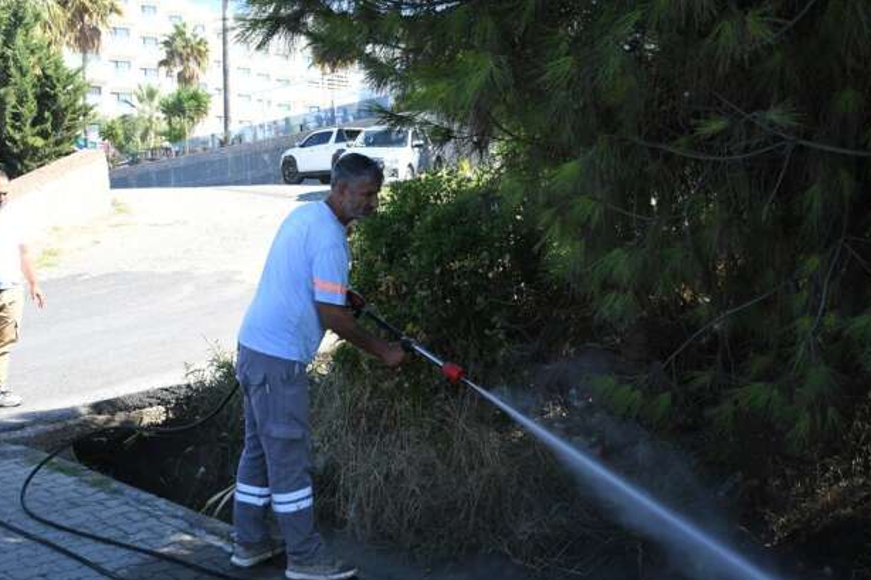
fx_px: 992
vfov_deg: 32.5
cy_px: 348
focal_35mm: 41
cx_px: 390
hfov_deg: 47.3
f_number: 3.8
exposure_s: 1/250
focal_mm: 23
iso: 110
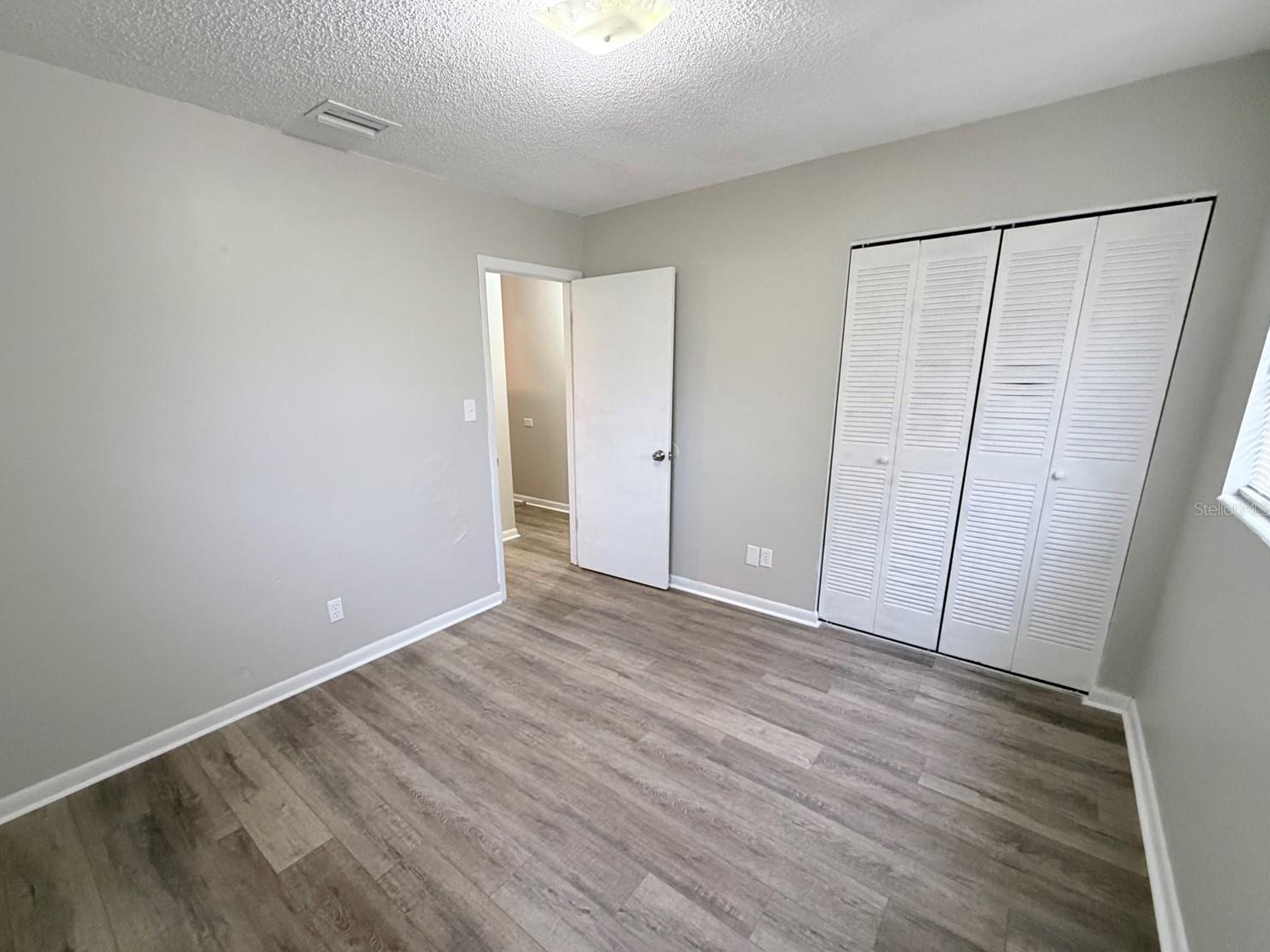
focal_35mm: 15
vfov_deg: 81.6
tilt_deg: -14.8
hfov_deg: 98.0
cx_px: 594
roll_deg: +2.1
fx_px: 550
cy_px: 508
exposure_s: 1/60
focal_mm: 2.22
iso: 500
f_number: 2.2
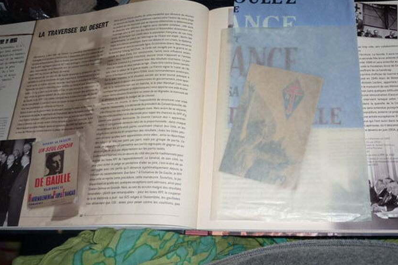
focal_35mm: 41
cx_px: 235
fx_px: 453
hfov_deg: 47.2
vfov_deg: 32.4
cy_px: 92
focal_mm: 5.5
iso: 100
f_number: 2.8
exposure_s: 1/125
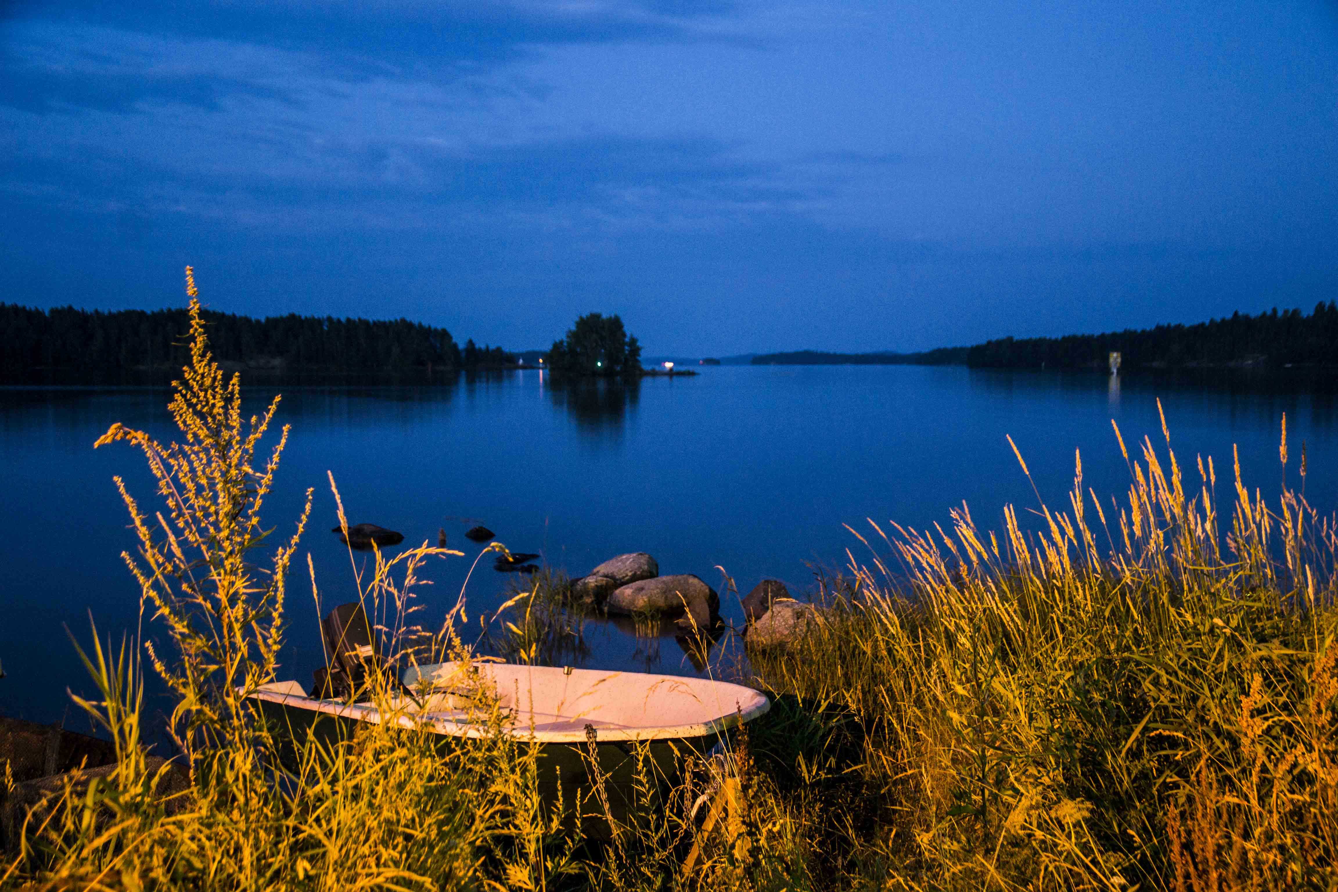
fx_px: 1449
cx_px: 669
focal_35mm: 39
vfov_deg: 34.2
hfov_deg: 49.6
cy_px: 446
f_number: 4
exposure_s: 20
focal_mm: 26
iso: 200
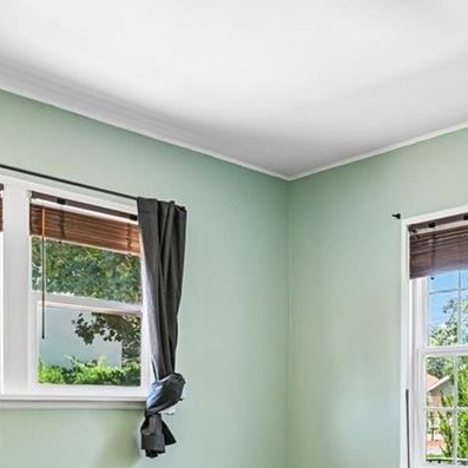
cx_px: 343
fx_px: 734
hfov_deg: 34.7
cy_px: 396
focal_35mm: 48
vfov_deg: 33.9
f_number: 10
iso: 400
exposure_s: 1/10
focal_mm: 14
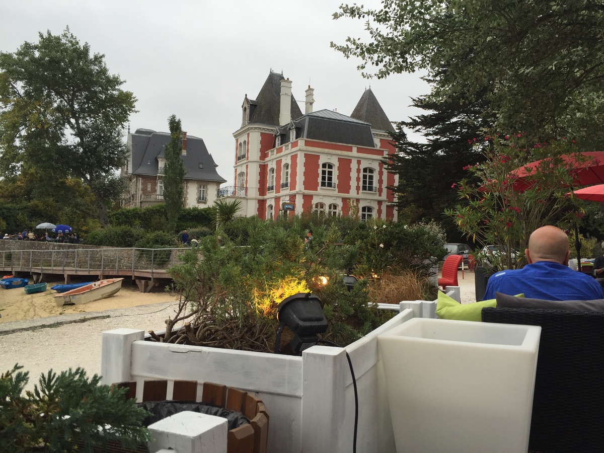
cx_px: 302
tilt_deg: +2.5
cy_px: 226
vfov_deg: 48.2
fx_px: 506
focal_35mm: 29
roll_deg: -2.4
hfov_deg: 61.7
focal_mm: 4.15
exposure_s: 1/384
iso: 32
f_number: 2.2
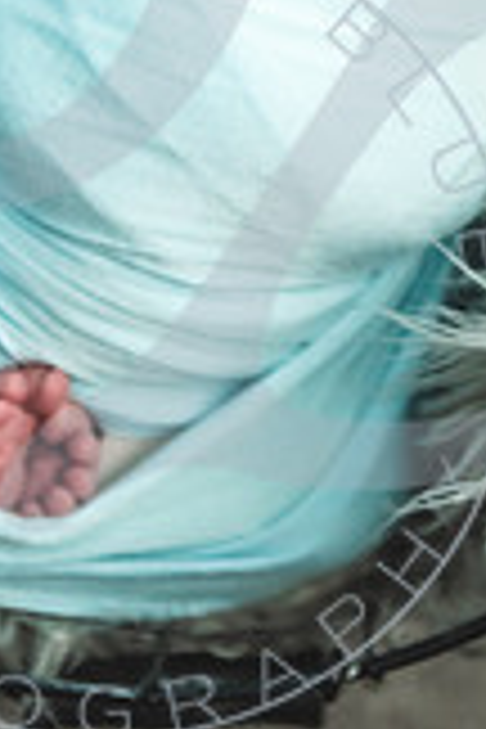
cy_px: -18
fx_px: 3381
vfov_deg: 12.2
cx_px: 306
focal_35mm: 167
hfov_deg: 8.2
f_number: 2.8
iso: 2000
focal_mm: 60
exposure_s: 1/125
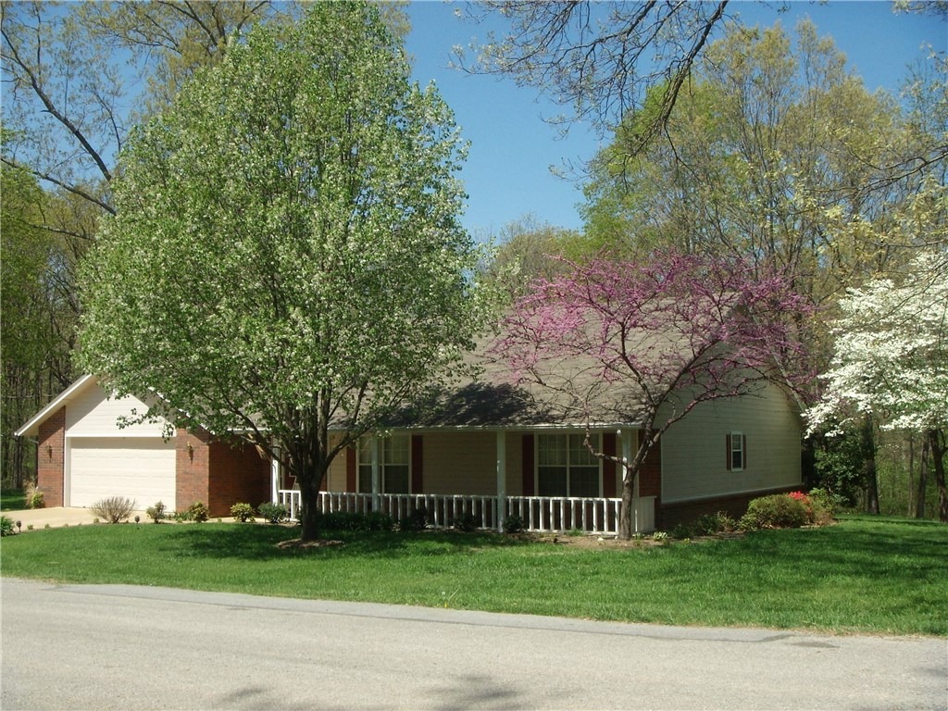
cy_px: 356
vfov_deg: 37.7
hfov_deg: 49.0
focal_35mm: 38
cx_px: 474
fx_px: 1041
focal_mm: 6.4
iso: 64
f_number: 5.7
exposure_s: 1/312
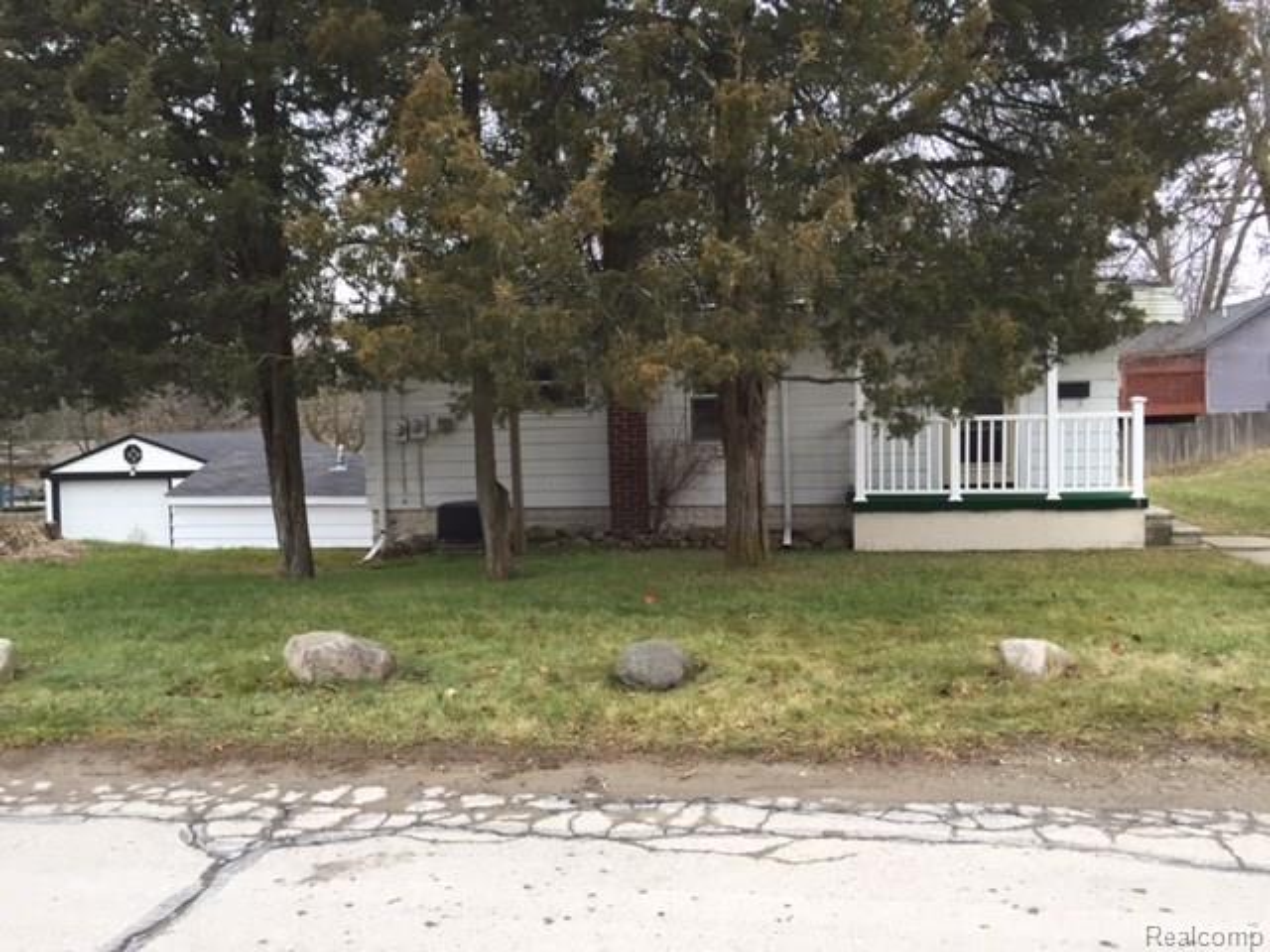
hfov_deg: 61.7
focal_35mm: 29
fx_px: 1064
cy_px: 476
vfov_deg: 48.2
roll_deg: +1.1
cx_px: 635
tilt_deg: -1.3
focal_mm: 4.15
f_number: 2.2
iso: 32
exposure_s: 1/30
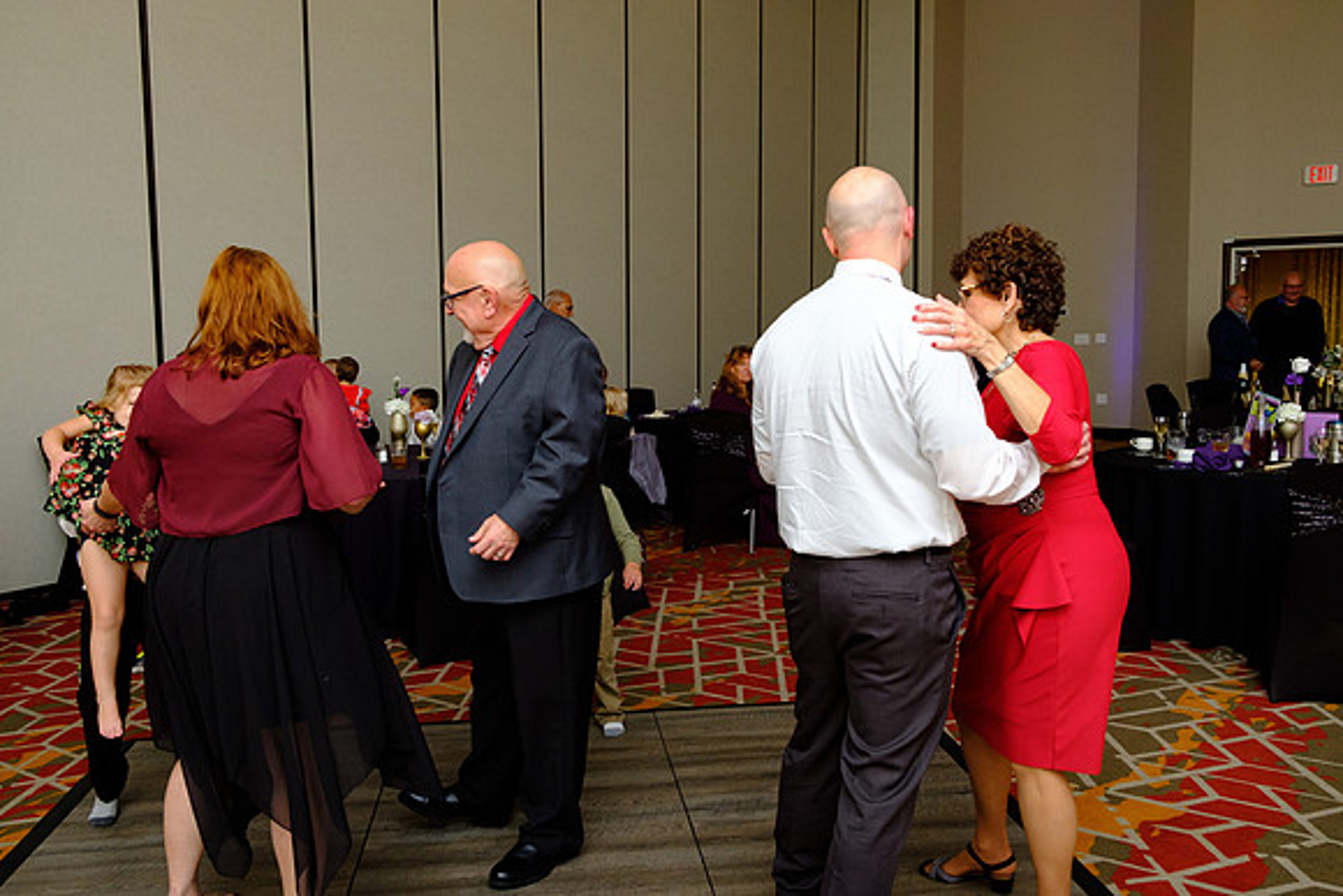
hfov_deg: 60.3
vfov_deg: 42.3
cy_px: 448
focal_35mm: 31
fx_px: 1157
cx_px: 672
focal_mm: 20.5
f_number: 4.5
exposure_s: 1/250
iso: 1600
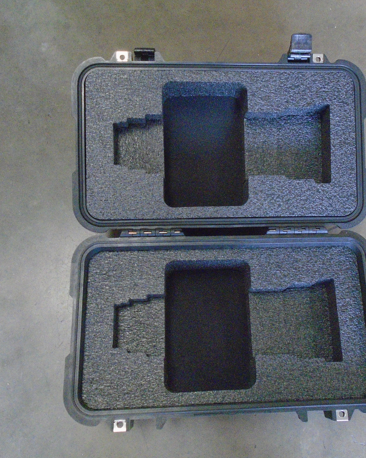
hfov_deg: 43.1
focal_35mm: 34
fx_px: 460
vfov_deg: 52.8
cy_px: 229
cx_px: 222
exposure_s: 1/100
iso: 800
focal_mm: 4.6
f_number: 3.2
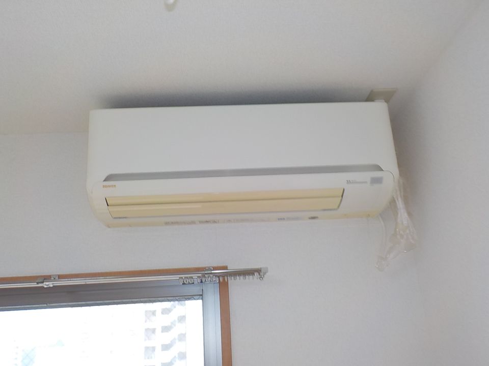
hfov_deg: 60.0
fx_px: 424
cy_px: 183
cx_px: 244
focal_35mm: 30
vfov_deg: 46.8
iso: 125
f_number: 3.3
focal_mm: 4.1
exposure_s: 1/30
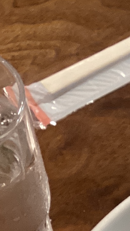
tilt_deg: -58.9
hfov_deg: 7.8
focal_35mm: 147
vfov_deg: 13.6
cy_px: 360
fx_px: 901
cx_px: 288
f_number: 2.4
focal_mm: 3.3
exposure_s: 1/60
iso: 200
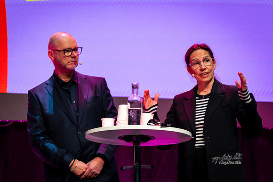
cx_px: 136
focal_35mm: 200
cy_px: 91
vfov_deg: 6.9
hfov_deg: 10.3
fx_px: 1517
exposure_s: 1/160
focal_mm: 200
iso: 400
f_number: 2.8
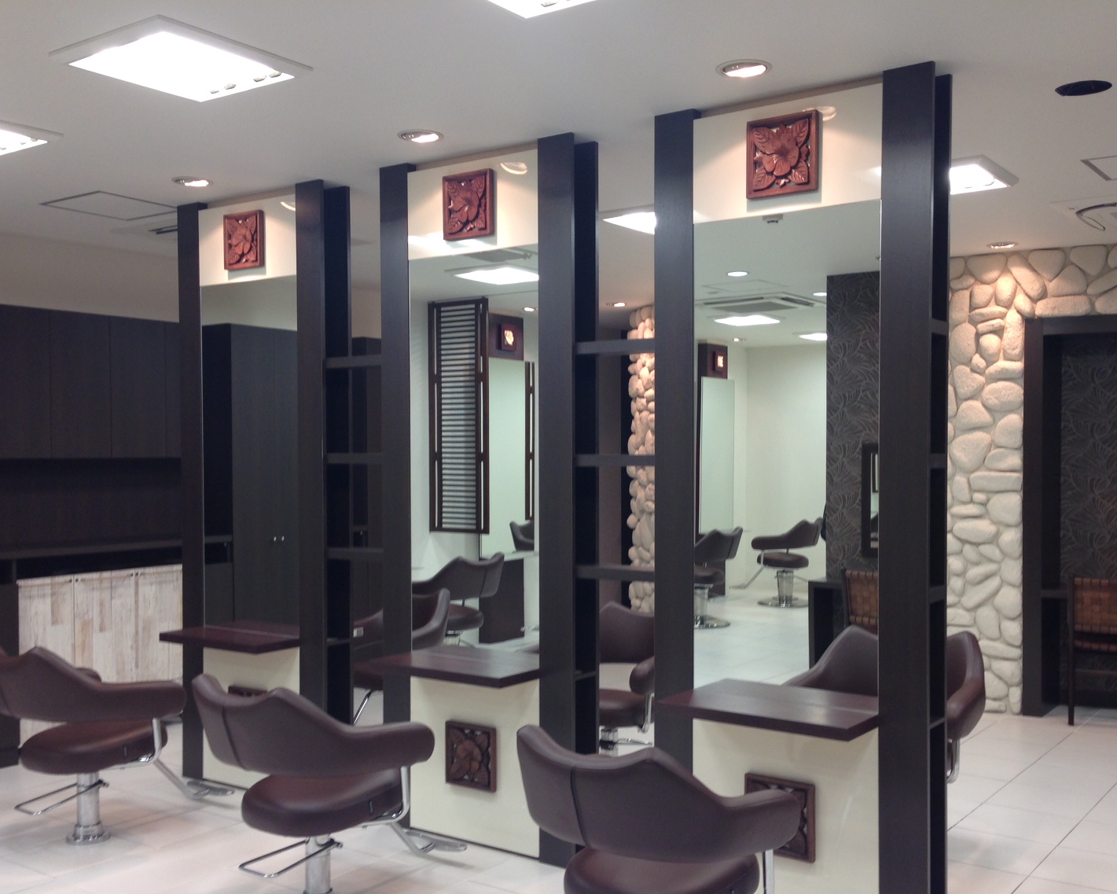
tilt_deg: -1.5
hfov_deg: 49.1
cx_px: 582
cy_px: 480
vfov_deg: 40.1
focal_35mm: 37
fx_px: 1223
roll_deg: +0.5
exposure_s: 1/40
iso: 50
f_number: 2.4
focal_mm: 4.12
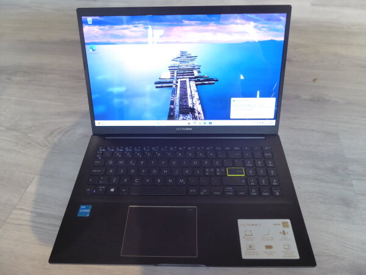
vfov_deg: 54.9
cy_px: 138
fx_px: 264
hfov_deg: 69.4
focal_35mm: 25
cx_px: 183
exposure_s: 1/20
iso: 400
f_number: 3.3
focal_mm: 4.3
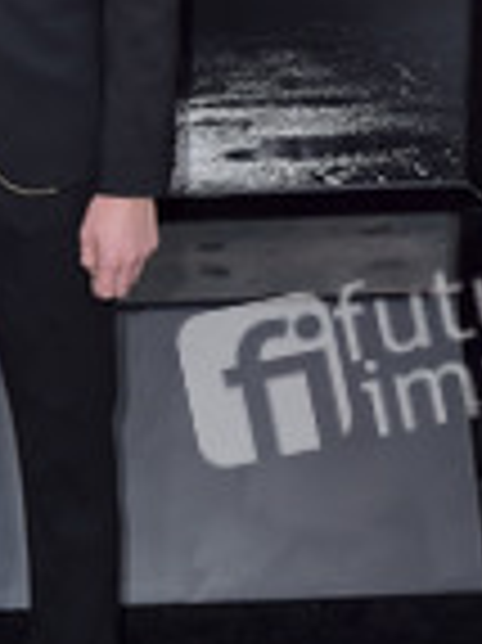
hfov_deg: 11.4
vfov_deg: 15.2
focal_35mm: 129
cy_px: 135
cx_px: 2
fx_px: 2399
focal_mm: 48
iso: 640
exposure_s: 1/250
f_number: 6.3
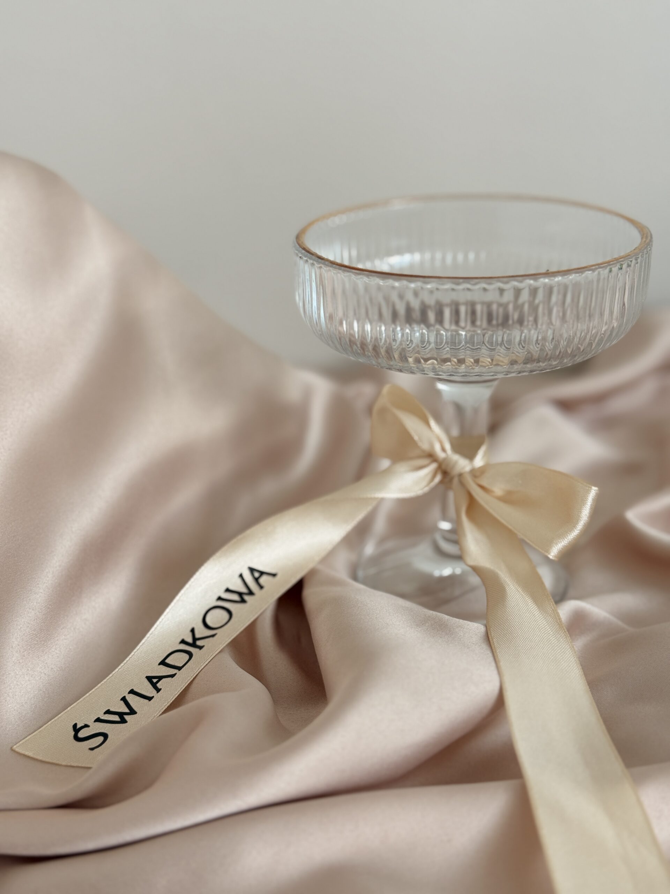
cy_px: 447
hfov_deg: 30.3
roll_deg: +0.7
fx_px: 1239
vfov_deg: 39.7
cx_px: 335
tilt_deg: -21.1
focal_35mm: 48
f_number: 1.78
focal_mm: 6.76
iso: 80
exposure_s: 1/121
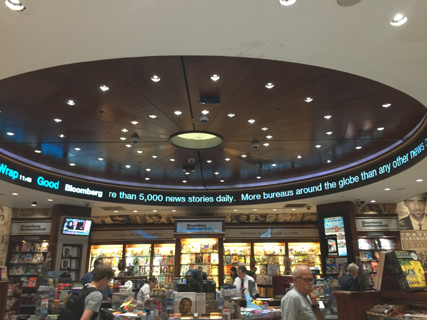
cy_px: 160
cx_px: 214
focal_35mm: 29
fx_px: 358
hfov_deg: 61.7
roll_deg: -0.6
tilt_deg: +17.4
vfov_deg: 48.2
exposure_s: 1/30
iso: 125
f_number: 2.2
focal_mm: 4.15
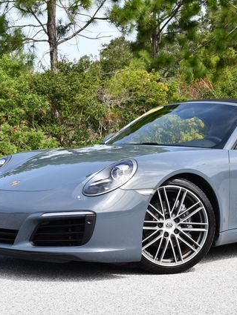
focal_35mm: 87
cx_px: 181
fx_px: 794
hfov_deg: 16.9
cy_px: 157
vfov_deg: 22.5
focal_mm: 30
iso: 200
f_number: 8
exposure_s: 1/250
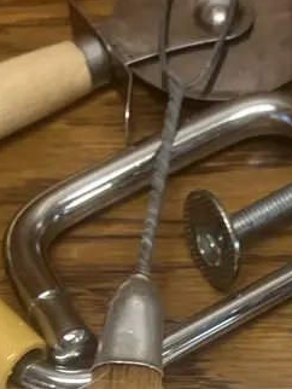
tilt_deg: -64.0
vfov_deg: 20.7
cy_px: 451
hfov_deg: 16.6
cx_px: 210
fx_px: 1000
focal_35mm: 89
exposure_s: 1/50
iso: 100
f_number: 1.8
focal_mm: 3.99
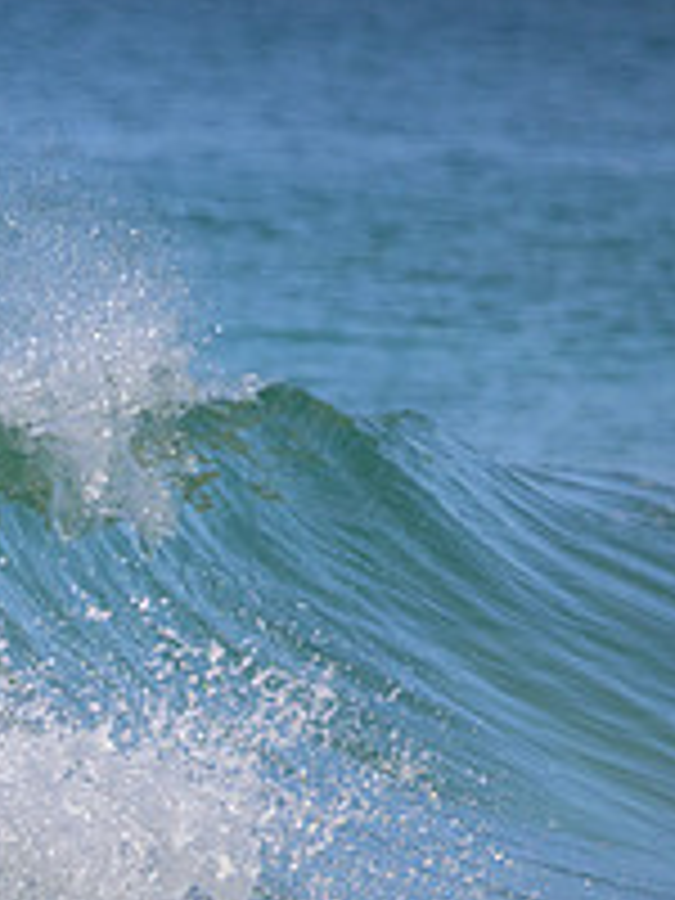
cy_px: 776
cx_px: -486
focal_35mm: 1704
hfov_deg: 0.9
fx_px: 44303
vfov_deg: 1.2
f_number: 11
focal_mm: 610
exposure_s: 1/2000
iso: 1250
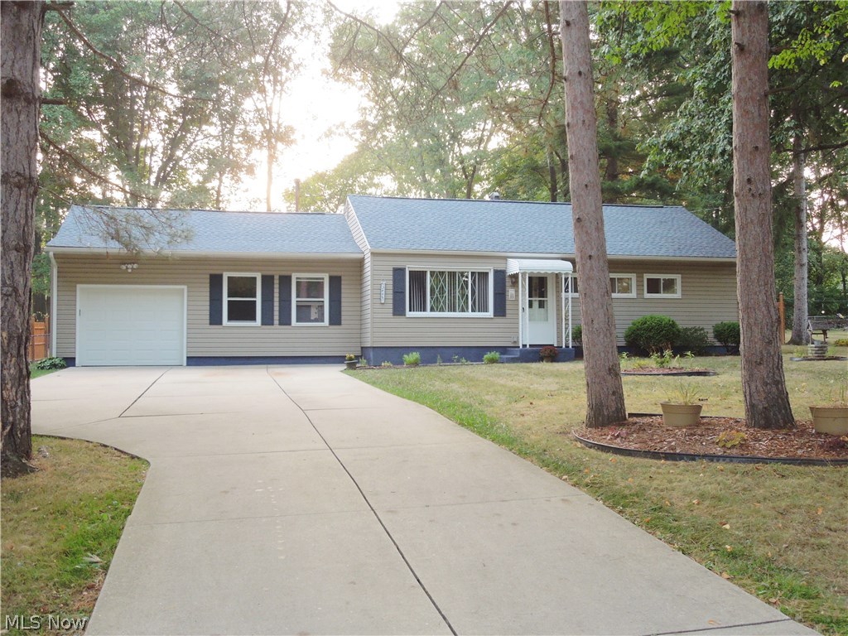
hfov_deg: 52.6
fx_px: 857
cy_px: 318
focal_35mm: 35
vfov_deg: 40.7
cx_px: 424
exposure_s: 1/50
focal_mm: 6.3
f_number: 3.7
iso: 220
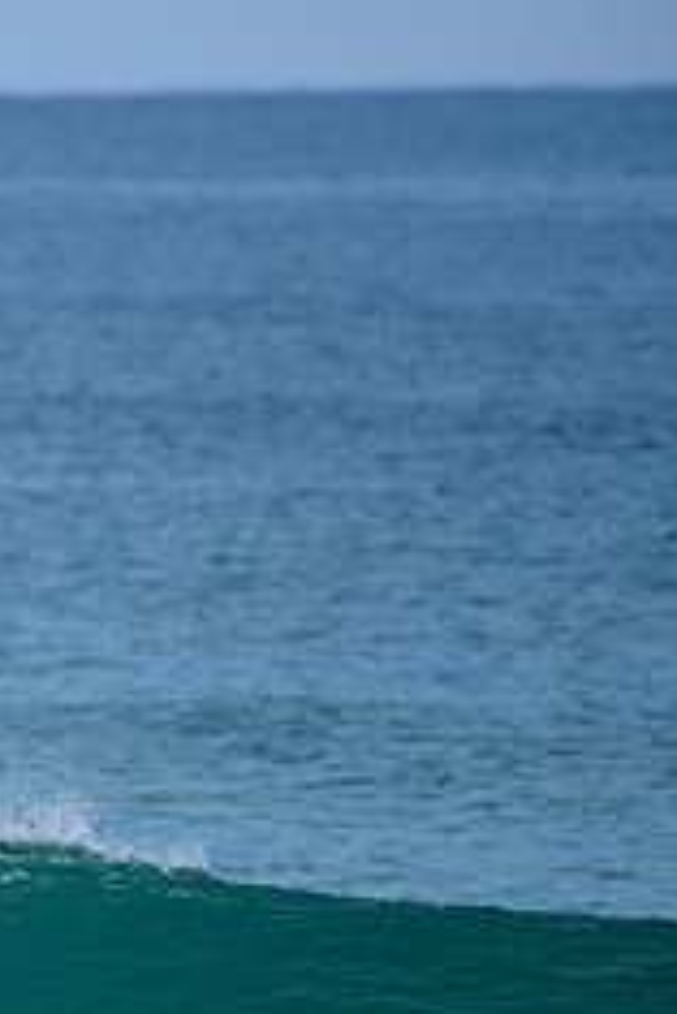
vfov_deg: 1.7
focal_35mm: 1233
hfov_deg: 1.1
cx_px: -548
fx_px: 34727
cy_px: 800
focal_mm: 500
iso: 250
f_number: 6.3
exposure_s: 1/2500
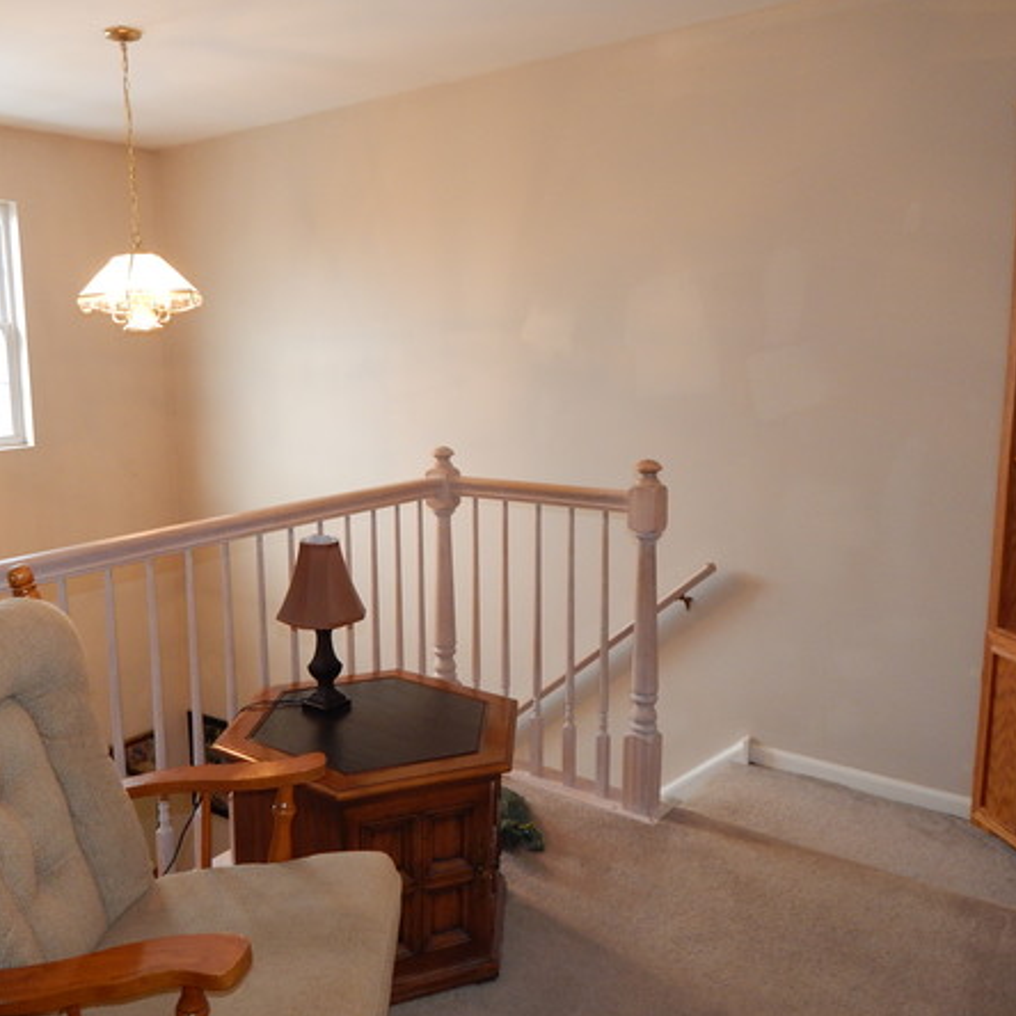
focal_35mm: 28
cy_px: 492
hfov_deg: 56.8
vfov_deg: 57.3
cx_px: 398
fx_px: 930
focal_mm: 4
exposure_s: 1/30
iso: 200
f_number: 3
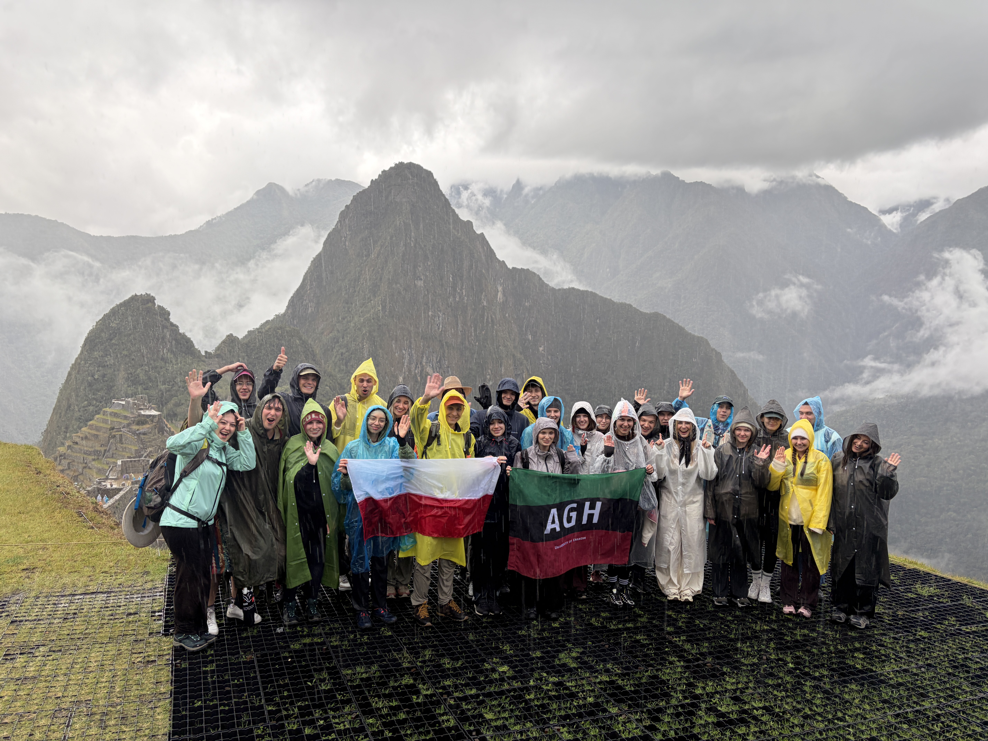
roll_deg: -2.5
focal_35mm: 26
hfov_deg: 67.3
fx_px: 742
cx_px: 494
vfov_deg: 53.1
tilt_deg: -5.3
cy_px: 370
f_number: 1.6
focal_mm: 5.96
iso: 50
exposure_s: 1/203
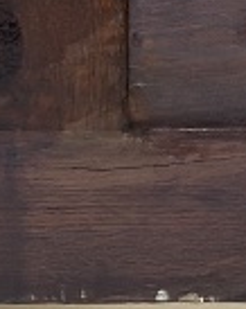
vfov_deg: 4.7
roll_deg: +0.7
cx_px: 9
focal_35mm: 411
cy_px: -111
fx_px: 3753
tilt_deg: -8.5
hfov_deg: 3.8
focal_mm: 6.86
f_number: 1.78
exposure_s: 1/50
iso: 200
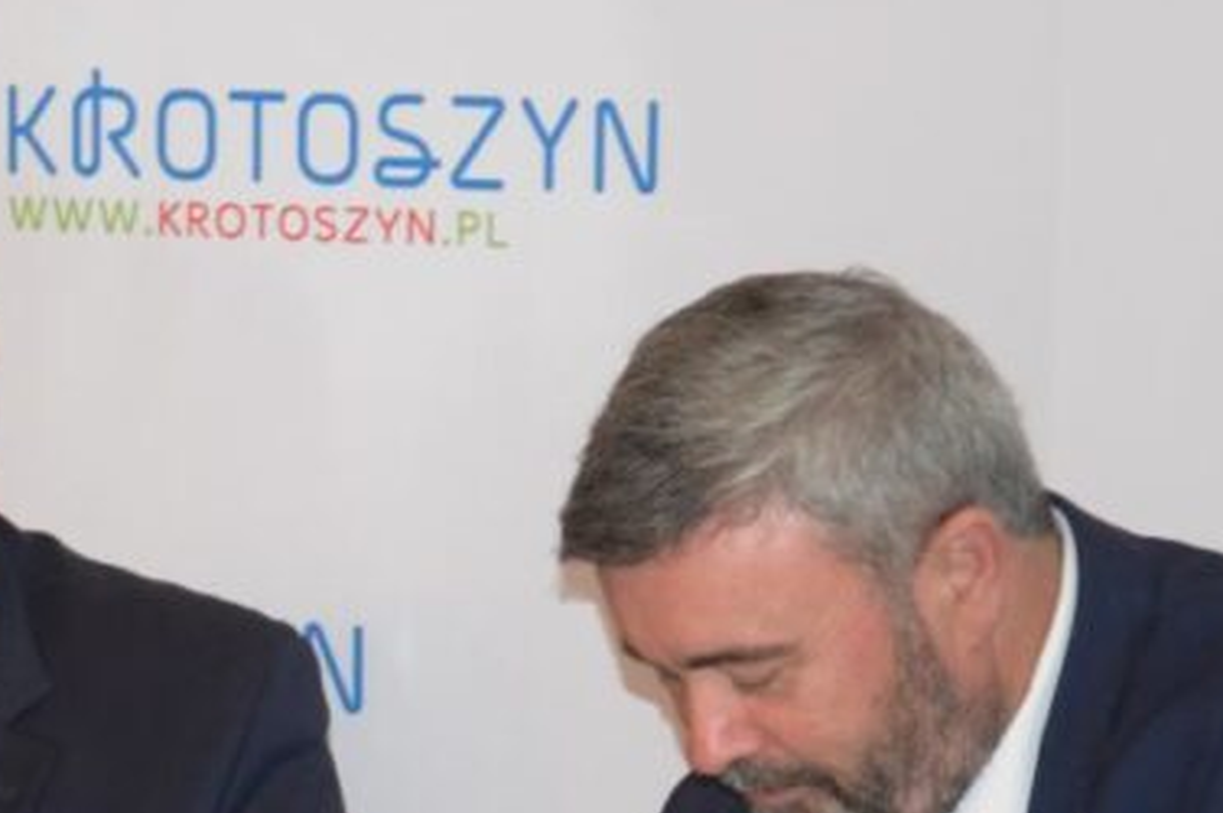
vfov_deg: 6.0
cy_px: 709
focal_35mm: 230
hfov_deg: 8.9
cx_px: 211
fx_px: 7807
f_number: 5.3
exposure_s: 1/60
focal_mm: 75
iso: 2200
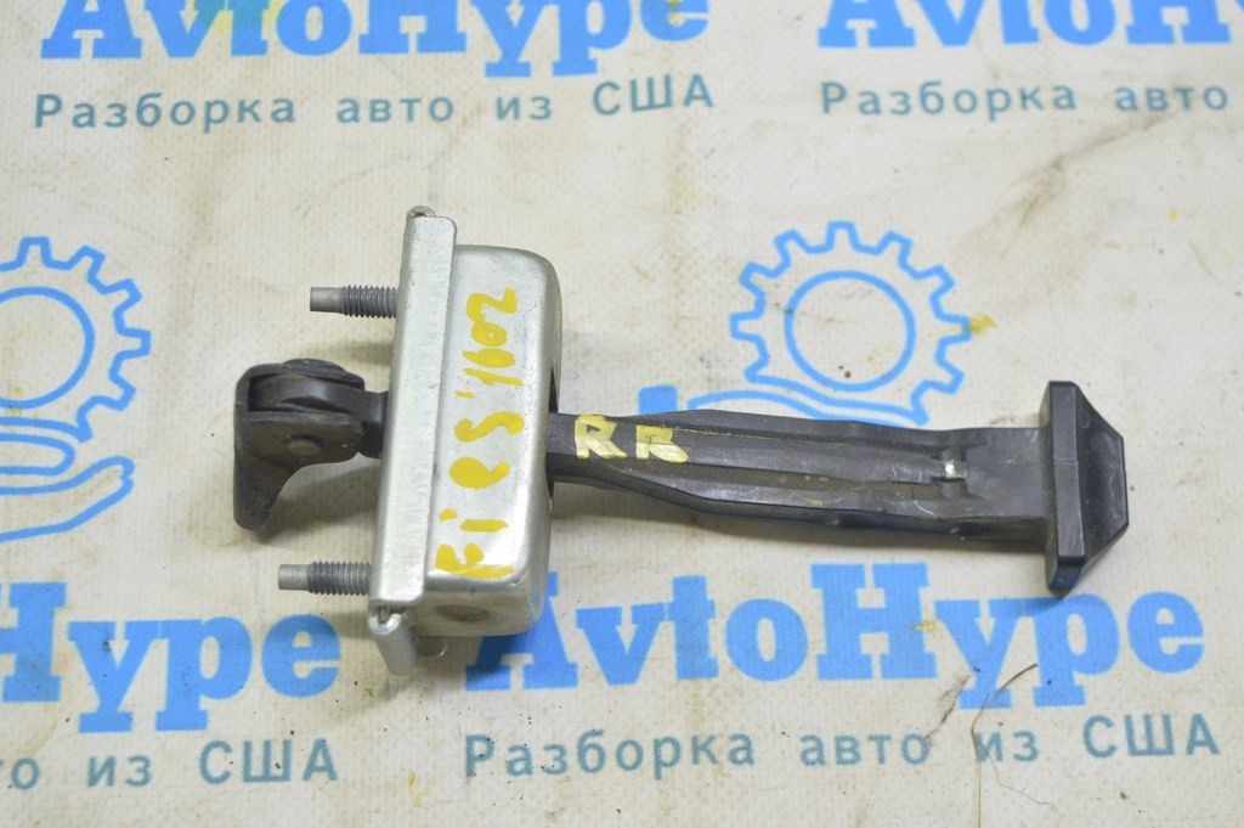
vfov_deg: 22.6
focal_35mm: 60
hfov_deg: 33.4
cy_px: 414
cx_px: 622
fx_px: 2072
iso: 400
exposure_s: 1/20
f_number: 5.6
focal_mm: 40
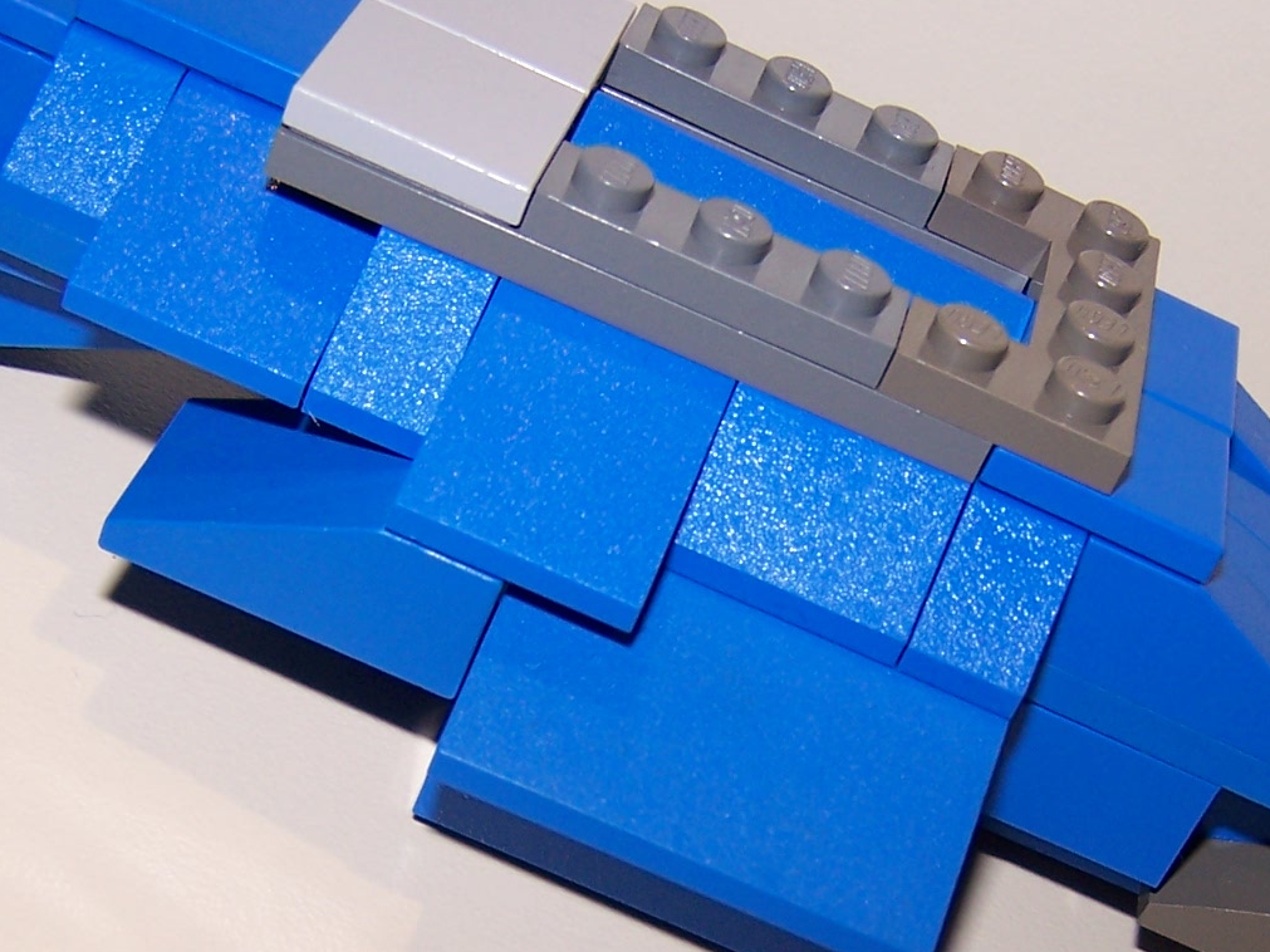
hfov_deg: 25.3
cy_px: 835
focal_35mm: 77
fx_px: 2825
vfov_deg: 18.8
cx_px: 759
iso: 80
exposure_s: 1/60
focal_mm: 6.3
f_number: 2.8
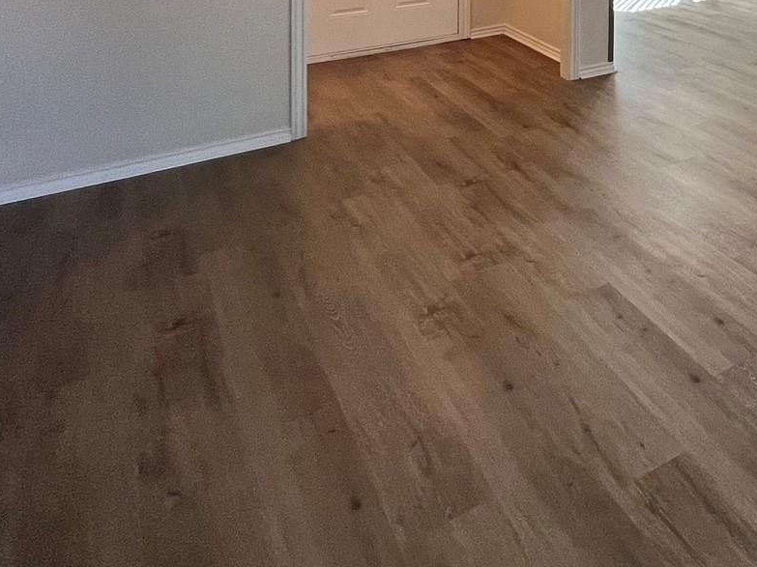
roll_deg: -0.2
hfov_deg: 37.2
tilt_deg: -1.2
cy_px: -159
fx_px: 743
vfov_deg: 32.3
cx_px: 954
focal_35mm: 34
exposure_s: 1/120
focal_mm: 1.57
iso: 200
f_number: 1.8
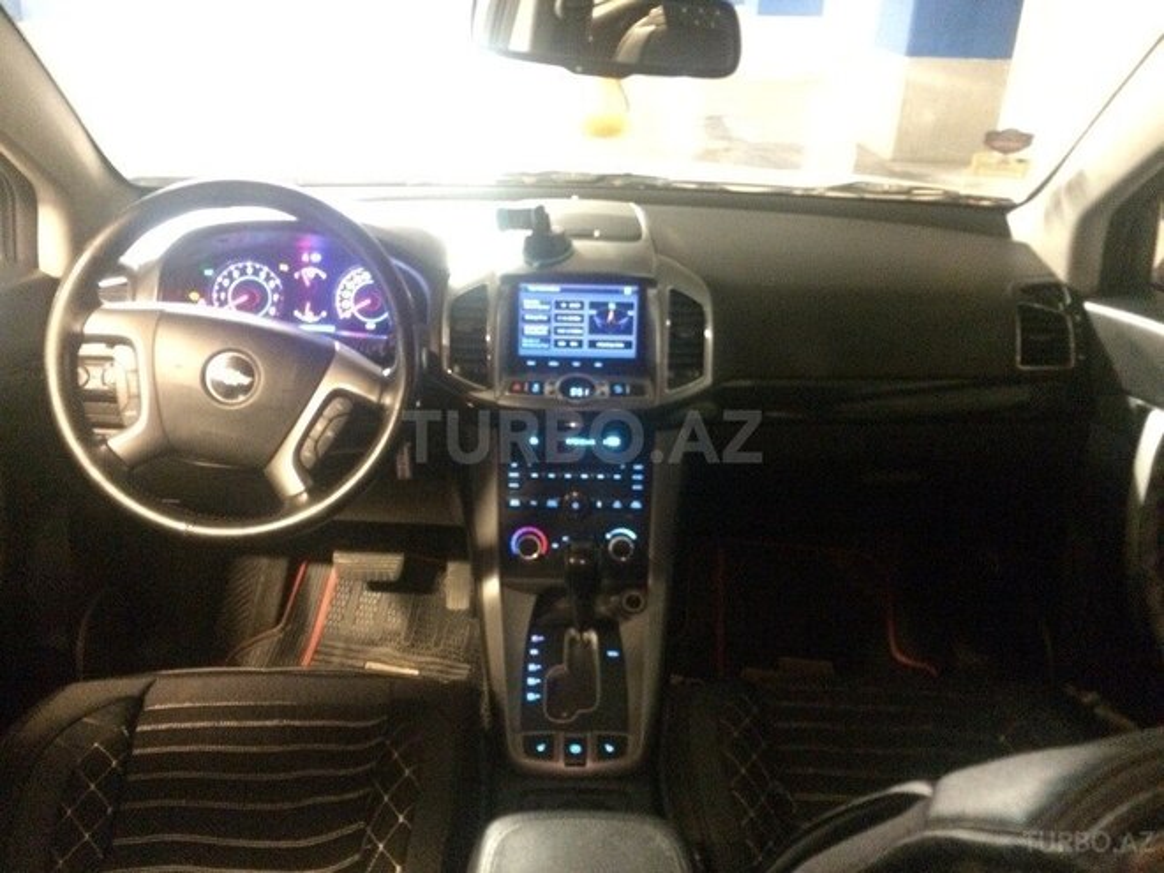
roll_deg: -2.4
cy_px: 436
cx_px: 582
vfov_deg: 48.2
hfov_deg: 61.7
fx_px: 975
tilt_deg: -26.7
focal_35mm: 29
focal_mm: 4.15
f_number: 2.2
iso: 2000
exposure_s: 1/17
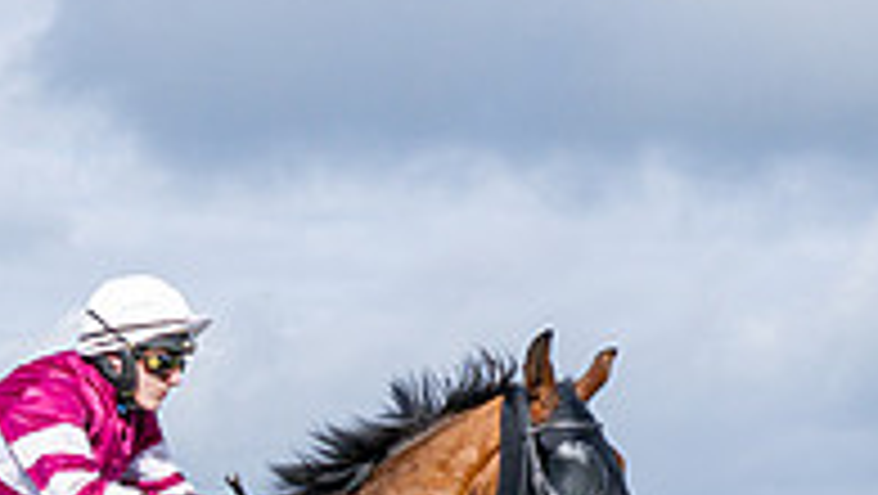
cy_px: 784
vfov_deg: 5.4
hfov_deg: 9.6
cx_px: 1011
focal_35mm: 222
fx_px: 5172
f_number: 4
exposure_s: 1/2000
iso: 200
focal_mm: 35
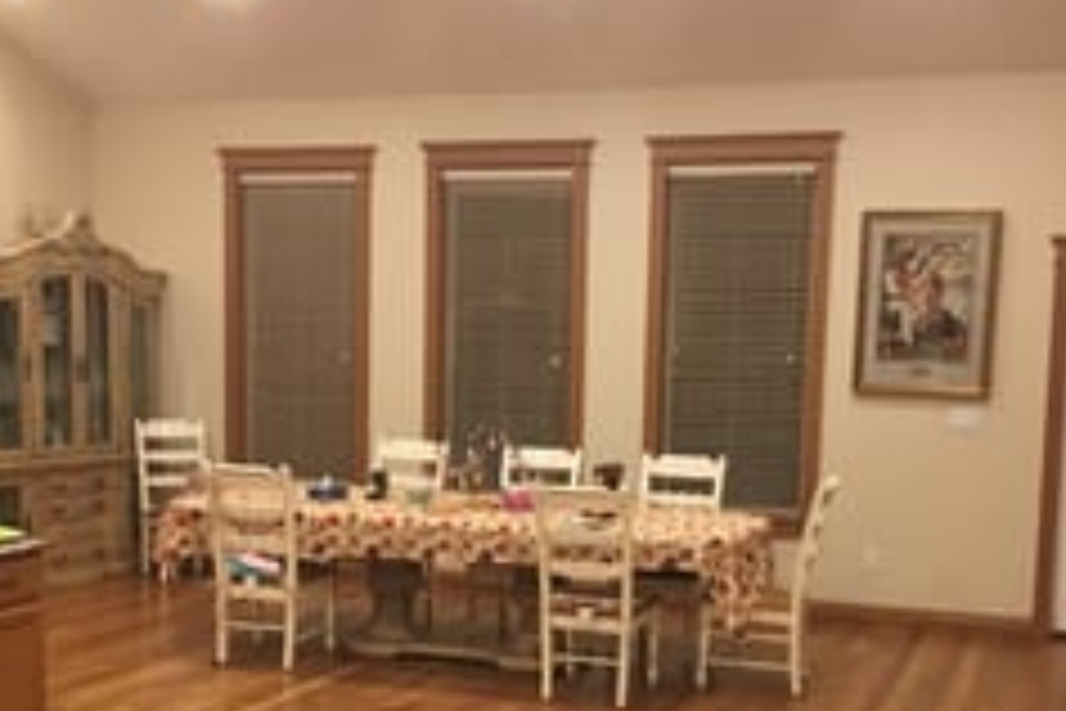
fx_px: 1510
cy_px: 554
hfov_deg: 38.9
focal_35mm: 51
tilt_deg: -6.6
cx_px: 535
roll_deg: -1.1
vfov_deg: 26.1
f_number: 2.2
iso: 100
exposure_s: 1/15
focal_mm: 4.15
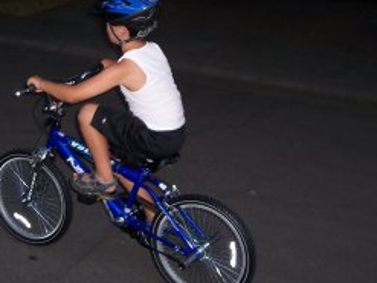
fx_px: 653
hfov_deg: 32.1
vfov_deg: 24.3
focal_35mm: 60
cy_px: 96
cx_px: 156
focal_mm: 5.6
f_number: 2.8
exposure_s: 1/60
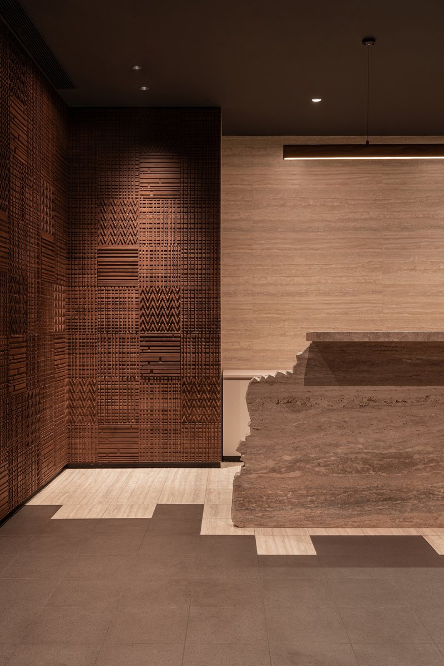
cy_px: 333
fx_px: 647
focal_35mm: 35
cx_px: 222
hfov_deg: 37.9
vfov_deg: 54.4
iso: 100
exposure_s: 3.2
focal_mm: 35
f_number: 10
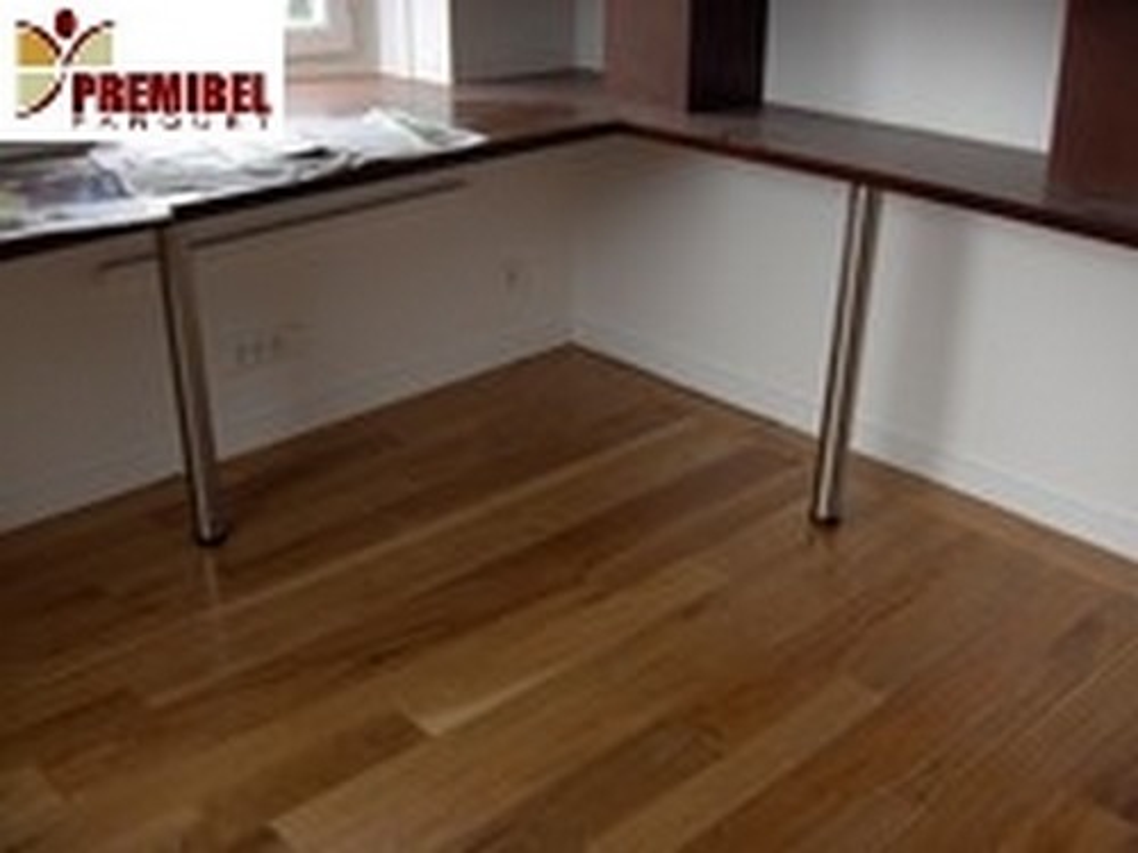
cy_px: 426
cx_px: 569
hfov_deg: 47.9
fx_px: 1282
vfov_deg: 36.8
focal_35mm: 39
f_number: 2.8
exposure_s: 1/124
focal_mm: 8
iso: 177
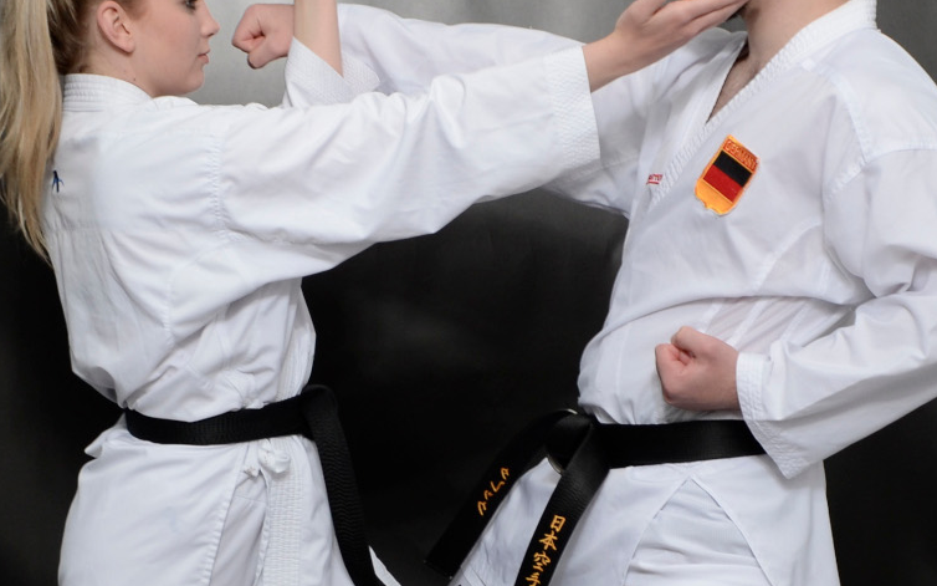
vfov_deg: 17.6
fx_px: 1864
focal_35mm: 73
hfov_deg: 28.2
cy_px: 513
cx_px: 503
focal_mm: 18
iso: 200
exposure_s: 1/125
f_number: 7.1
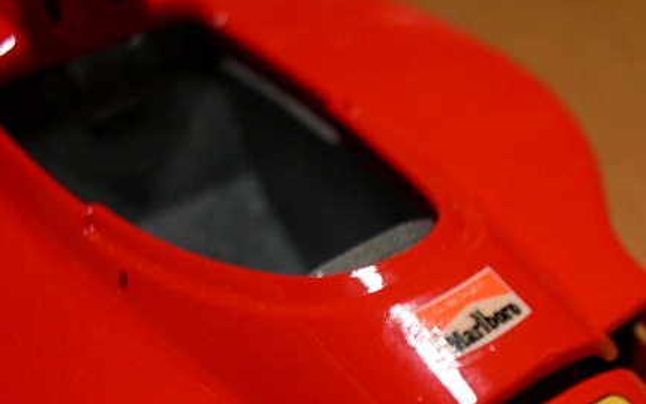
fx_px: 1057
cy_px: 333
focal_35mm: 60
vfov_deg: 21.3
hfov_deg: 33.4
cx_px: 478
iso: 100
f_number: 2.8
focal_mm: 8
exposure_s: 1/2.5
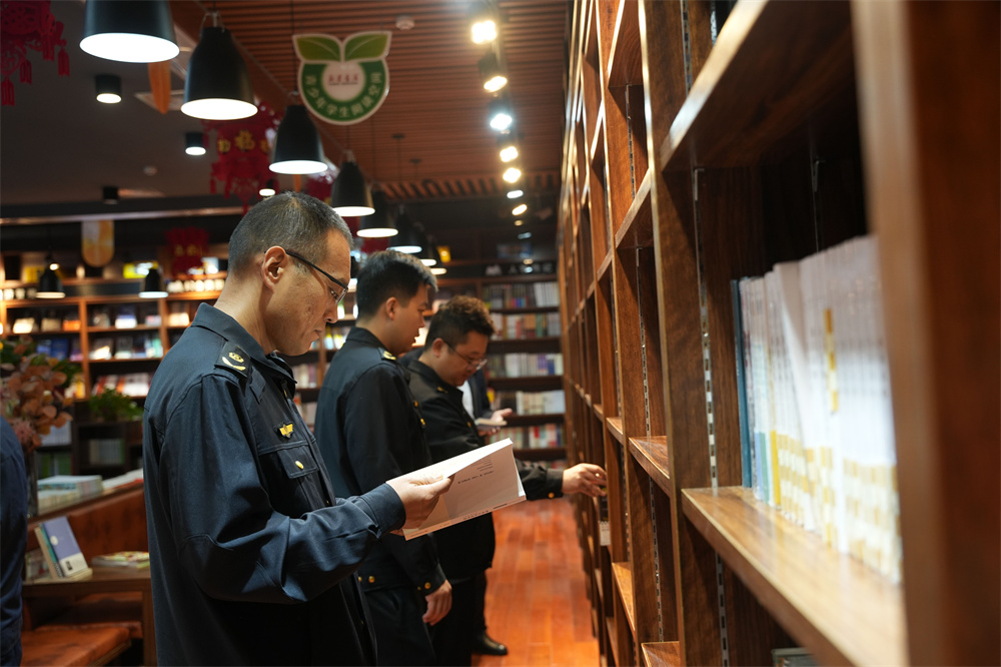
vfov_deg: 35.0
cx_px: 500
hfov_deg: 50.7
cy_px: 334
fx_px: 1056
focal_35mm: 38
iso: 1000
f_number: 3.5
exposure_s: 1/125
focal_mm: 38
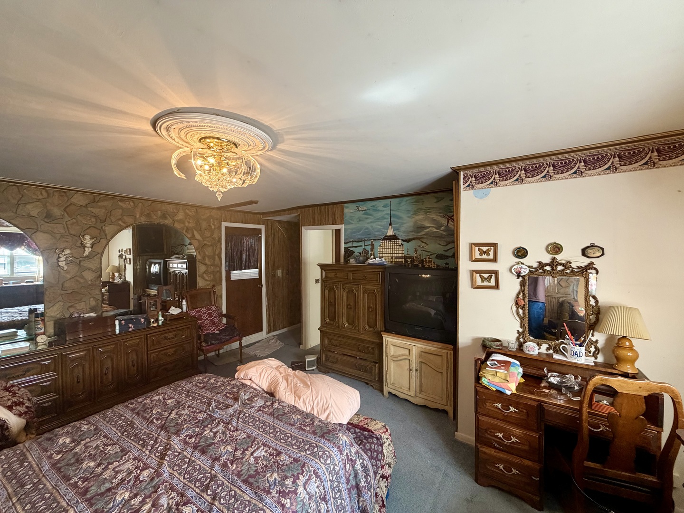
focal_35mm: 14
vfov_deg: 85.7
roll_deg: +0.7
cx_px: 342
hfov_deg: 102.1
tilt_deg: -0.5
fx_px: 277
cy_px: 256
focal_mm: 2.22
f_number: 2.2
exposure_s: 1/60
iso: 320
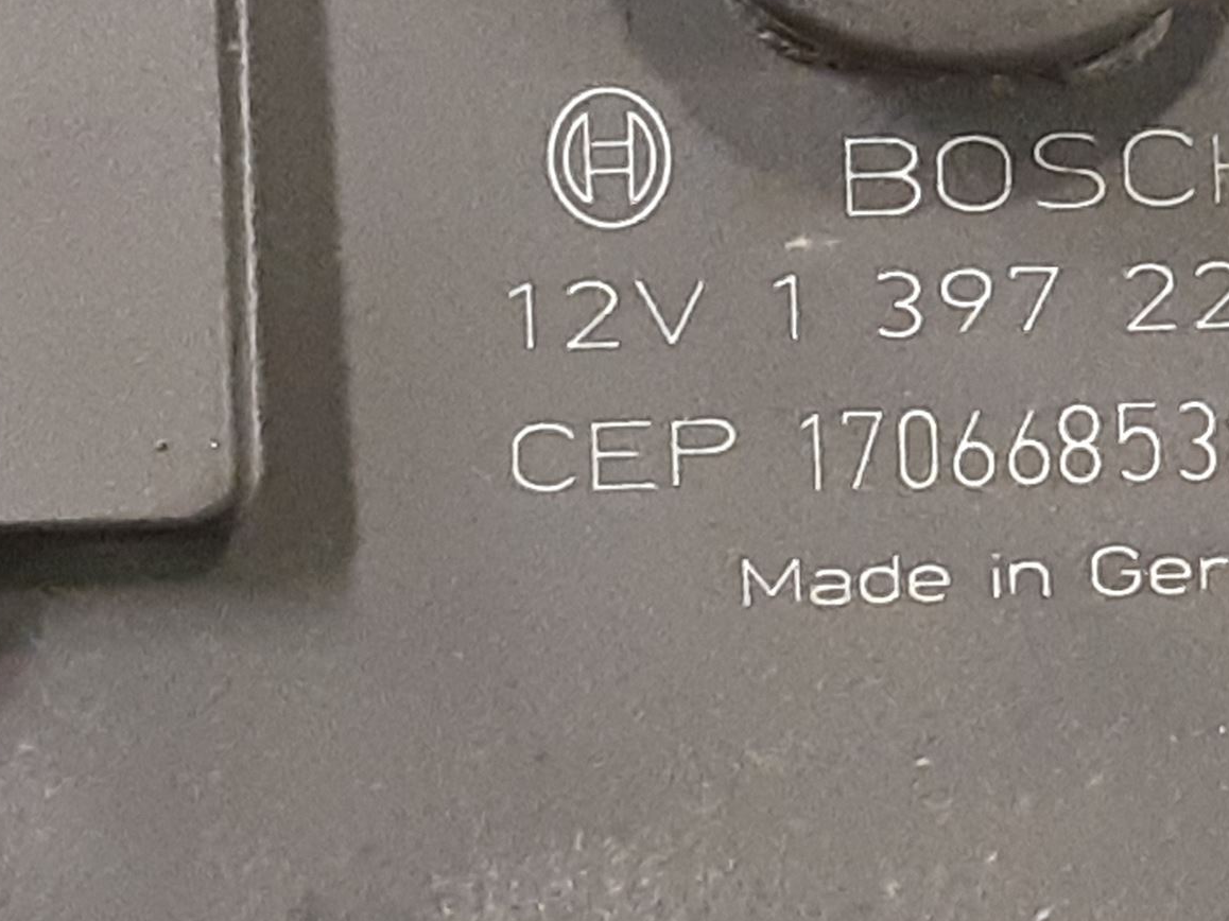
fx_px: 1633
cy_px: 234
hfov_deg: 39.7
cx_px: 970
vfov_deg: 31.0
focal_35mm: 46
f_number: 1.7
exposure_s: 1/25
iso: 640
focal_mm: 3.93
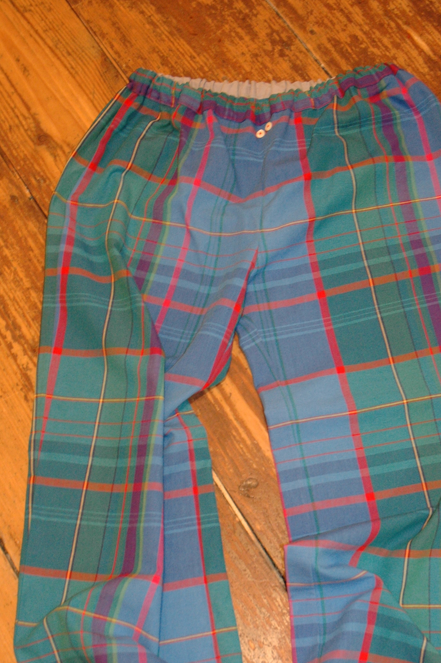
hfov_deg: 25.5
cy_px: 437
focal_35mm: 53
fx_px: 970
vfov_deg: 37.4
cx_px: 276
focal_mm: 25
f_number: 4.5
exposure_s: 1/8
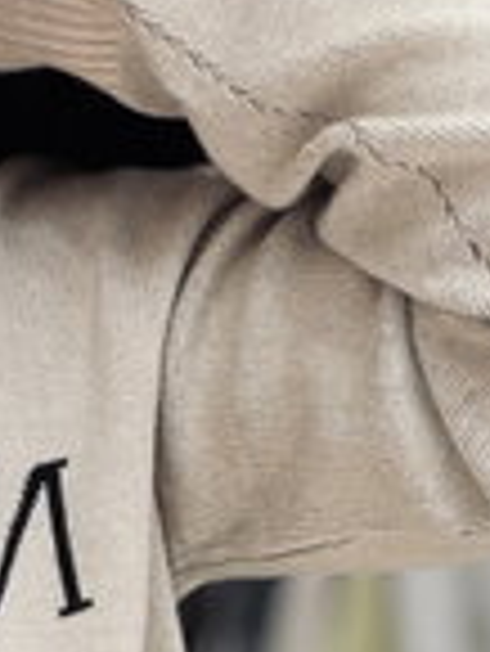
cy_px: 879
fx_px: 2073
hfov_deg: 12.5
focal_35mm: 110
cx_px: -351
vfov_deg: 16.7
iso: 50
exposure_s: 1/121
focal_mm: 2.71
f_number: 1.9
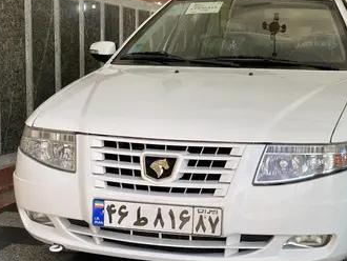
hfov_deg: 27.4
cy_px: 145
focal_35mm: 71
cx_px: 189
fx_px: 712
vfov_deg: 20.7
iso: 20
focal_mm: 6
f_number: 2
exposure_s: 1/133
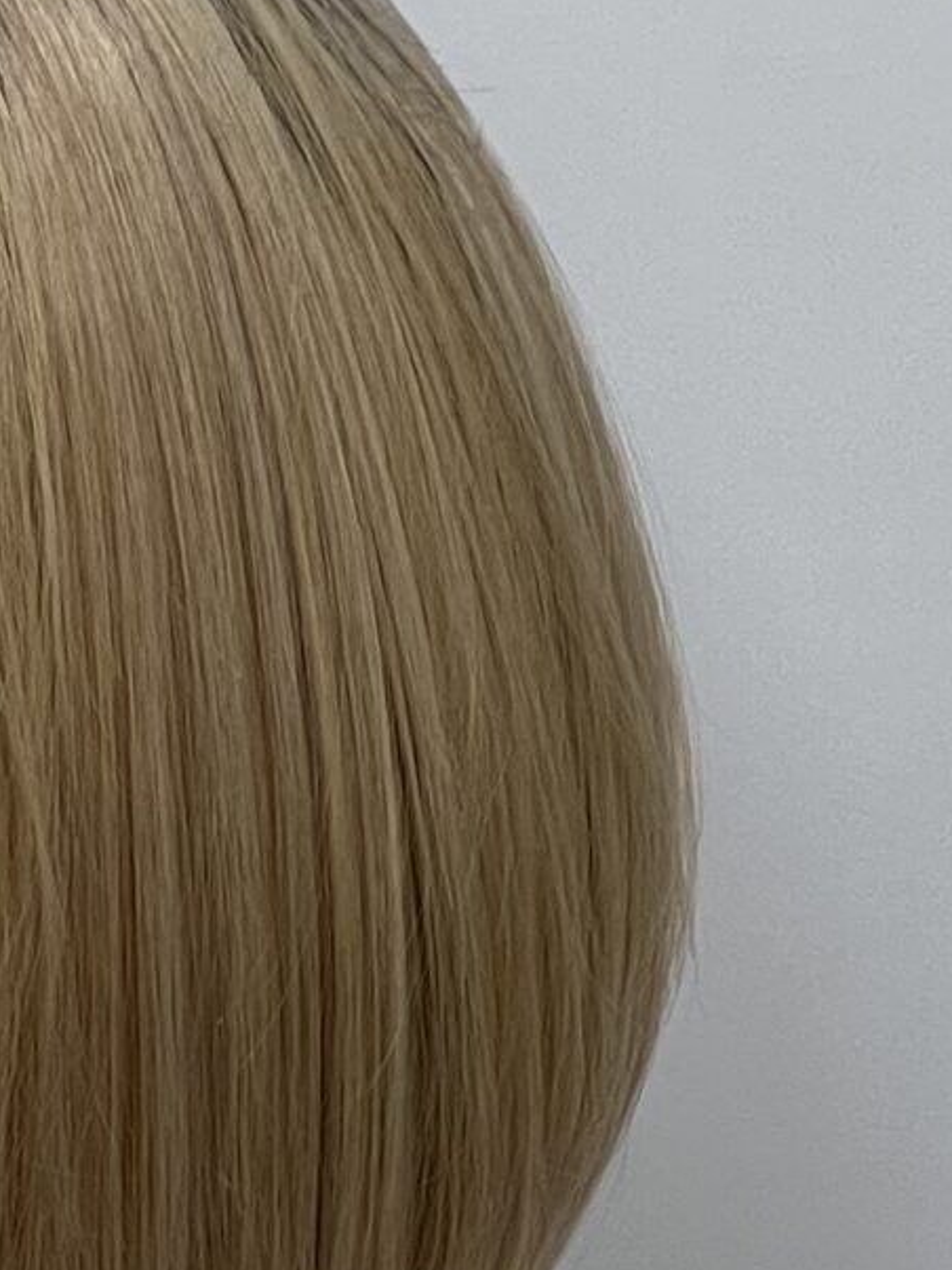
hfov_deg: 4.5
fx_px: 11995
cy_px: 1358
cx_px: -173
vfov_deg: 6.0
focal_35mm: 327
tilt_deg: -11.6
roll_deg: +1.3
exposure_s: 1/100
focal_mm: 9
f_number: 2.8
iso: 160
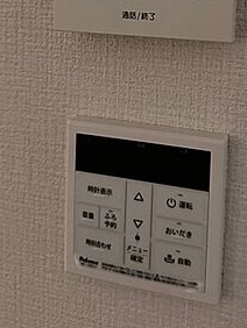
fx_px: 484
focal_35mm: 51
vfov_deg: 34.8
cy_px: 17
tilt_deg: -5.0
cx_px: 182
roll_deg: -1.4
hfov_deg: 28.2
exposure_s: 1/39
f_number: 1.78
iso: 1000
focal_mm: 6.76
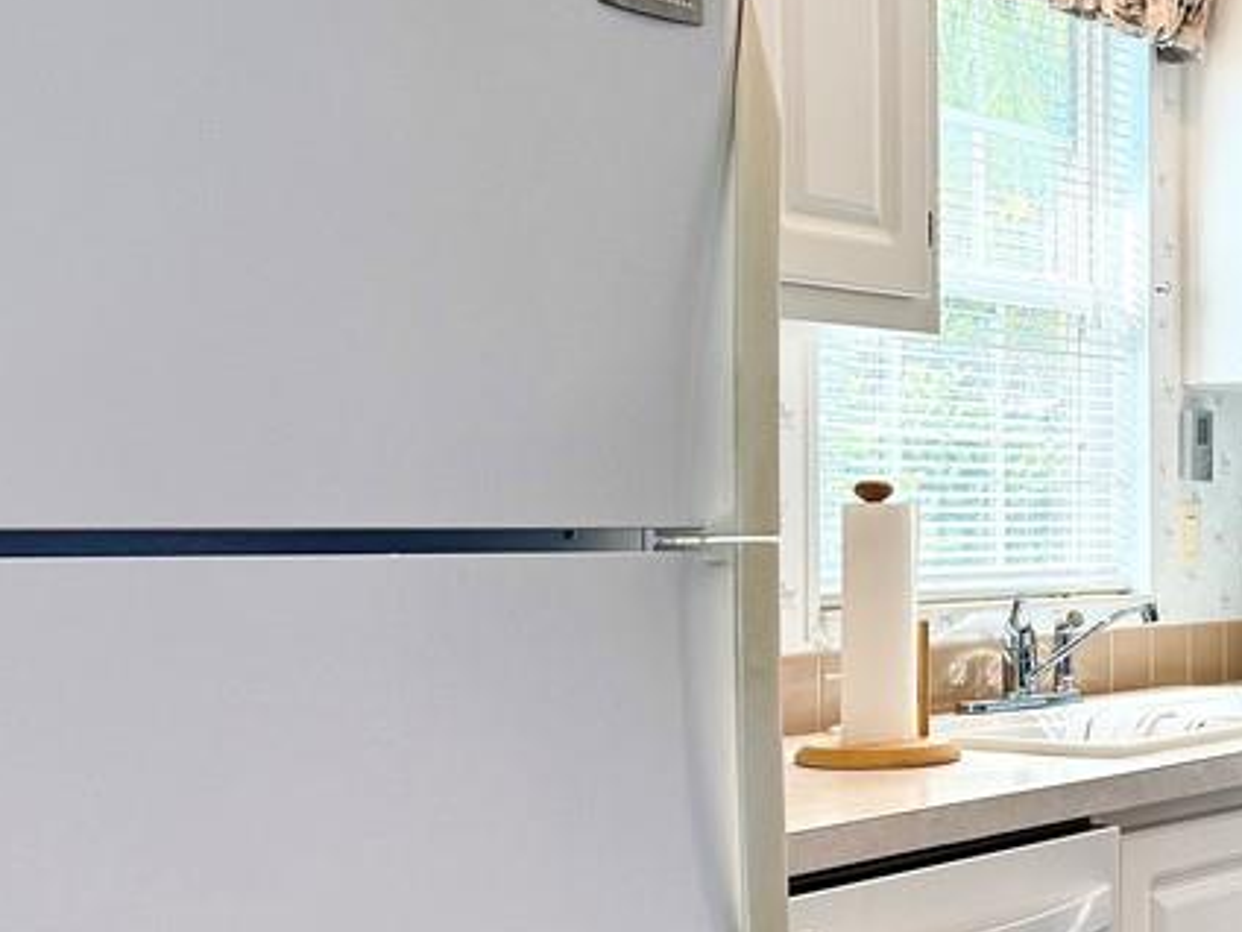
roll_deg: -0.4
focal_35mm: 58
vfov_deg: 25.2
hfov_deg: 31.1
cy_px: 516
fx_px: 2081
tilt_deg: -0.4
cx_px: 1207
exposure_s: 1/399
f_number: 1.78
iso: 100
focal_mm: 6.76
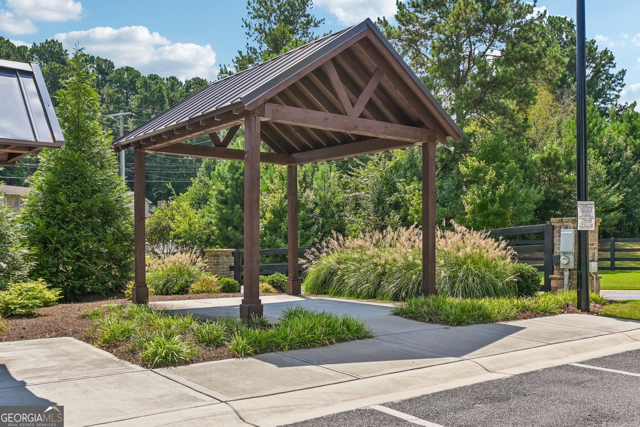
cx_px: 320
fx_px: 622
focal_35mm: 35
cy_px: 214
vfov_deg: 37.8
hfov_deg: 54.4
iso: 200
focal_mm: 35
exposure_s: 1/320
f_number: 8
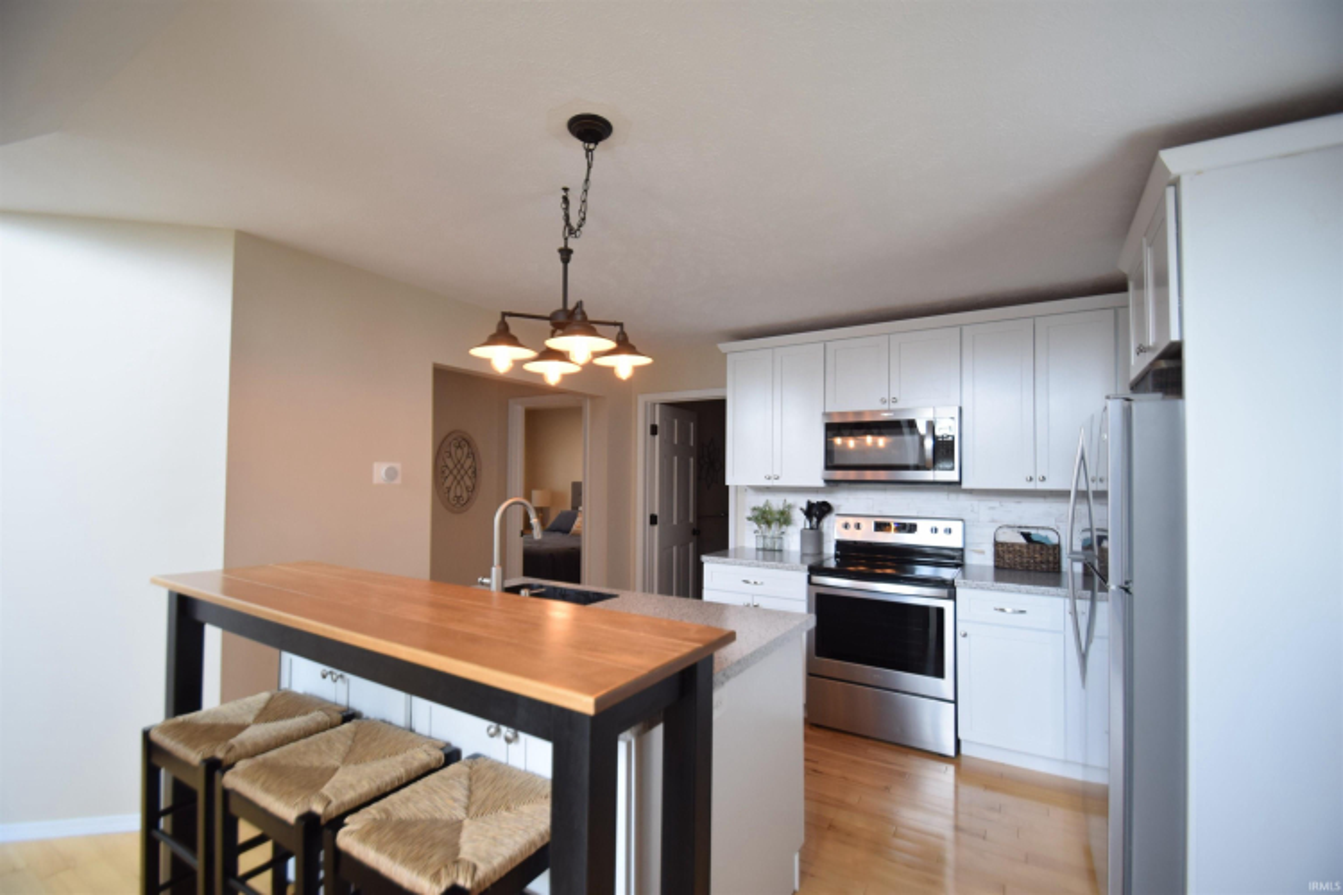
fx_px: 560
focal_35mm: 15
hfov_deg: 100.4
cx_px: 672
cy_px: 448
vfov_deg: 77.3
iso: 400
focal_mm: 10
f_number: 4.5
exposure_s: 1/80
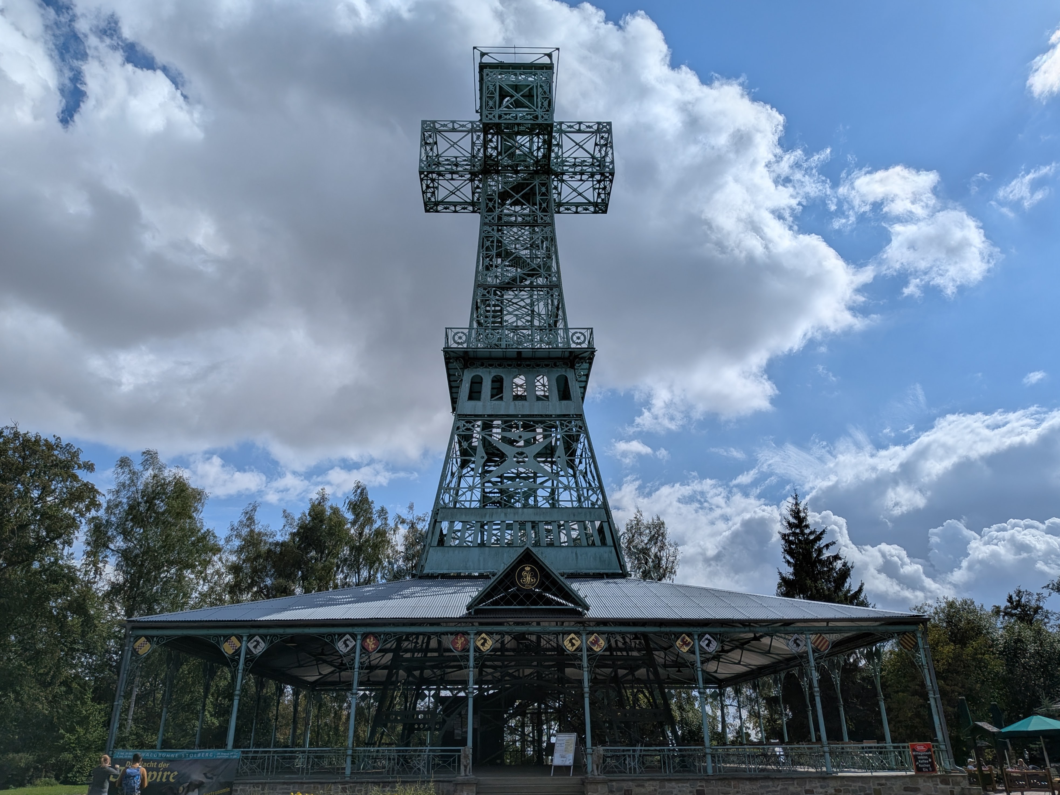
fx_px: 735
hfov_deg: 71.6
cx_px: 530
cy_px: 398
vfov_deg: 56.8
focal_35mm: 24
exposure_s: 1/7042
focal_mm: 4.53
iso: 30
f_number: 1.7
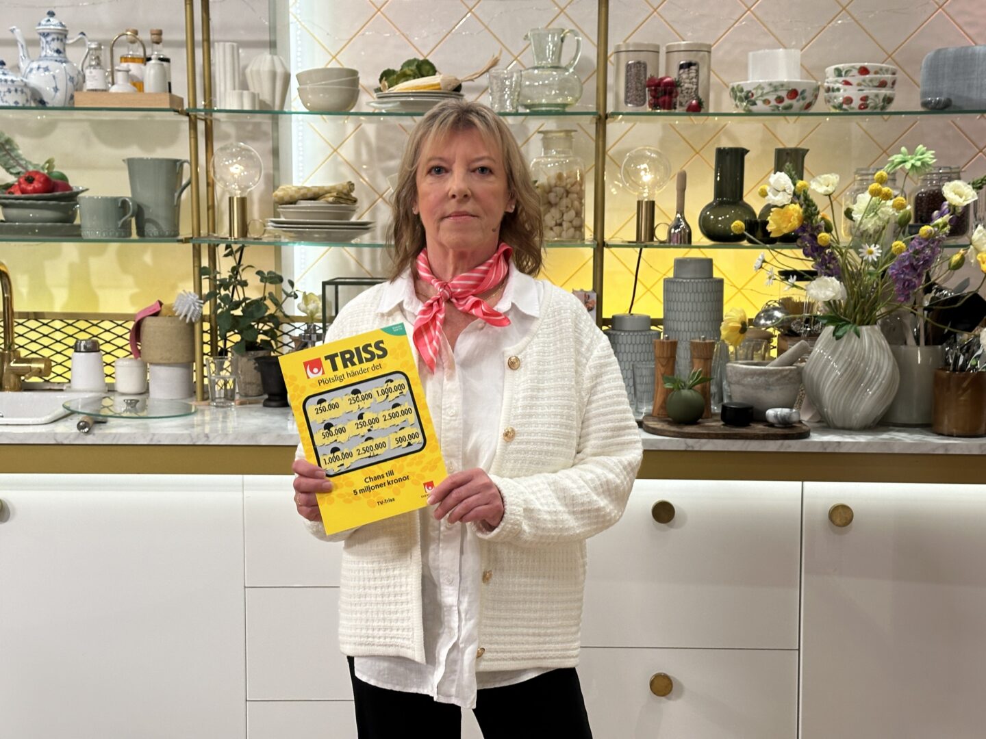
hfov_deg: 39.7
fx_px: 1367
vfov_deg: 30.3
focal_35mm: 48
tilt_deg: -7.3
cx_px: 493
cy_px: 370
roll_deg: -0.2
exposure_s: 1/73
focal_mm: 6.86
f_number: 1.78
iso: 80
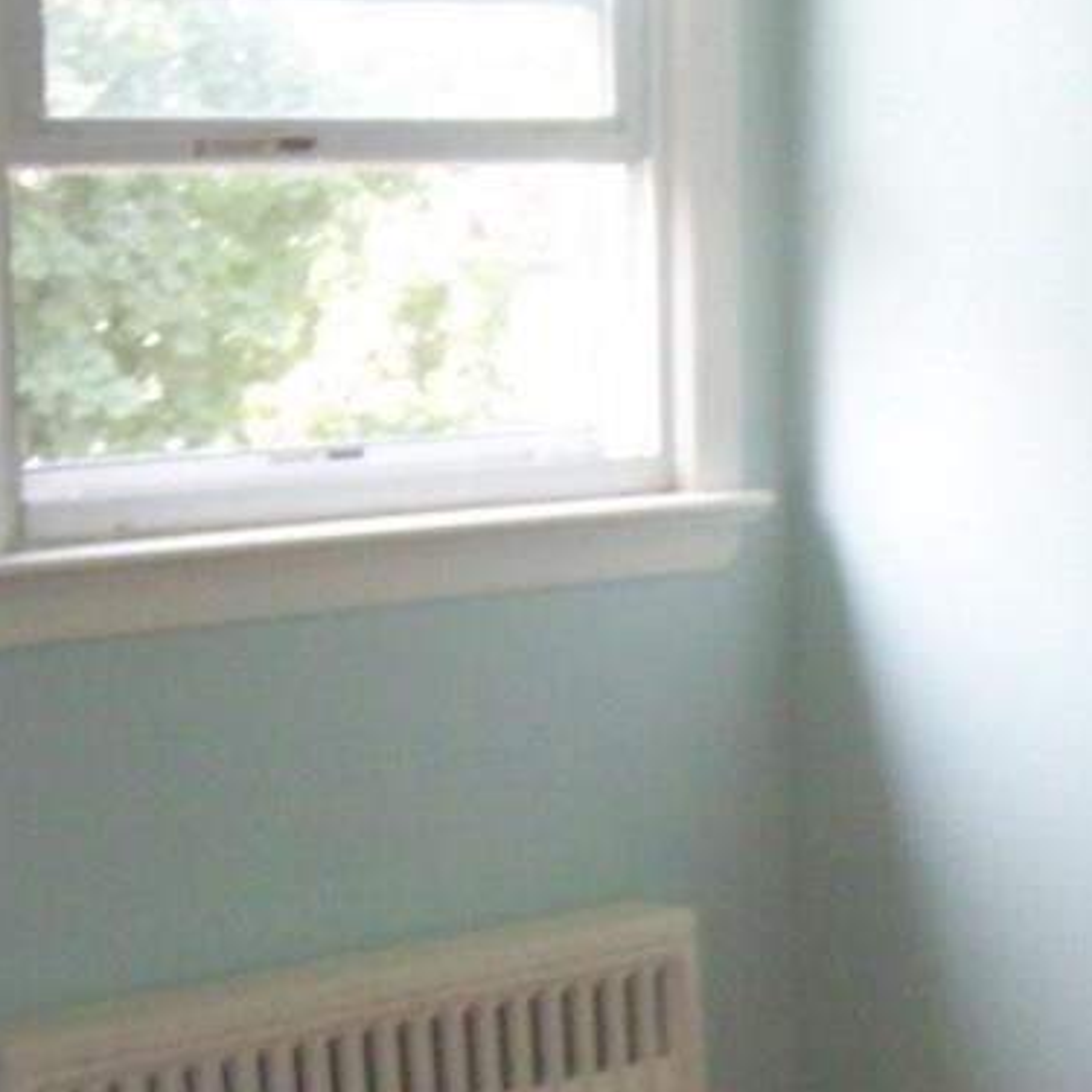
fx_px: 3105
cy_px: 862
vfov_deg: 19.8
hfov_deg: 19.6
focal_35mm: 87
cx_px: 970
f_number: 2.7
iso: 160
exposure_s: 1/64
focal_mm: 6
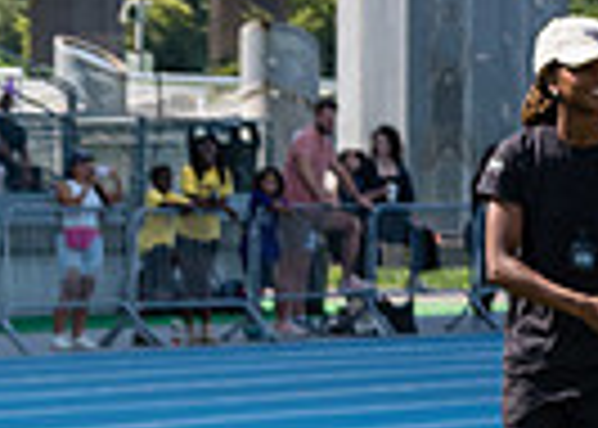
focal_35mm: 346
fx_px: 5876
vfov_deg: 4.1
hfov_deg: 5.7
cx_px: -408
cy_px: 827
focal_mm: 66
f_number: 5.6
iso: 400
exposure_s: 1/800
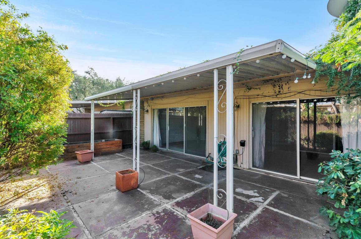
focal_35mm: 15
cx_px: 180
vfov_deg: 77.1
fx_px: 150
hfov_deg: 100.5
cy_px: 120
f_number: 9
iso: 640
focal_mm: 10
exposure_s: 1/320
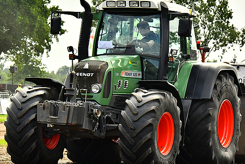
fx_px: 1728
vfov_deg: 5.4
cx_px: 154
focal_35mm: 254
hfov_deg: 8.1
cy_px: 75
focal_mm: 105
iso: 500
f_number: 9
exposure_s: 1/1000
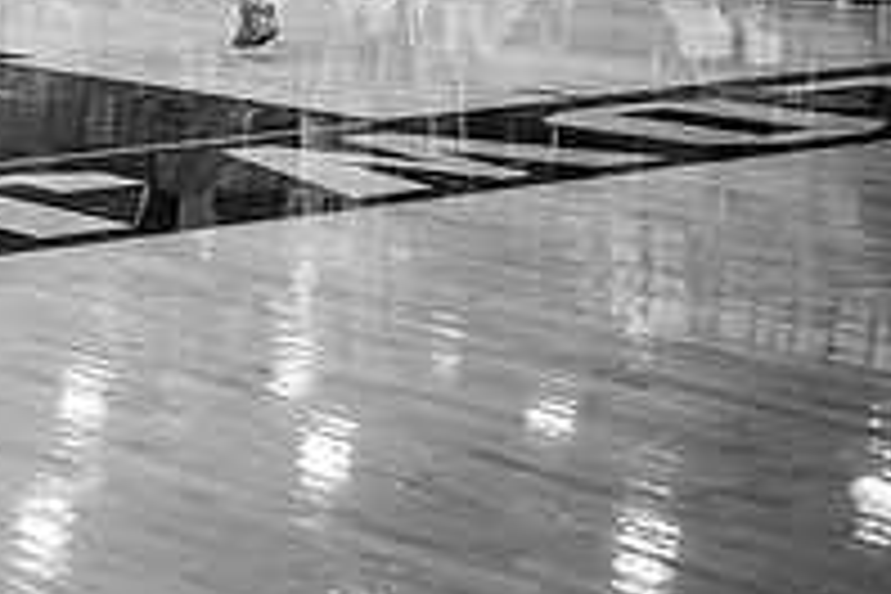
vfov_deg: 12.4
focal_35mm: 107
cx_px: -355
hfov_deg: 17.6
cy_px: -201
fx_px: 2648
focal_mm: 35
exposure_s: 1/640
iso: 1000
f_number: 2
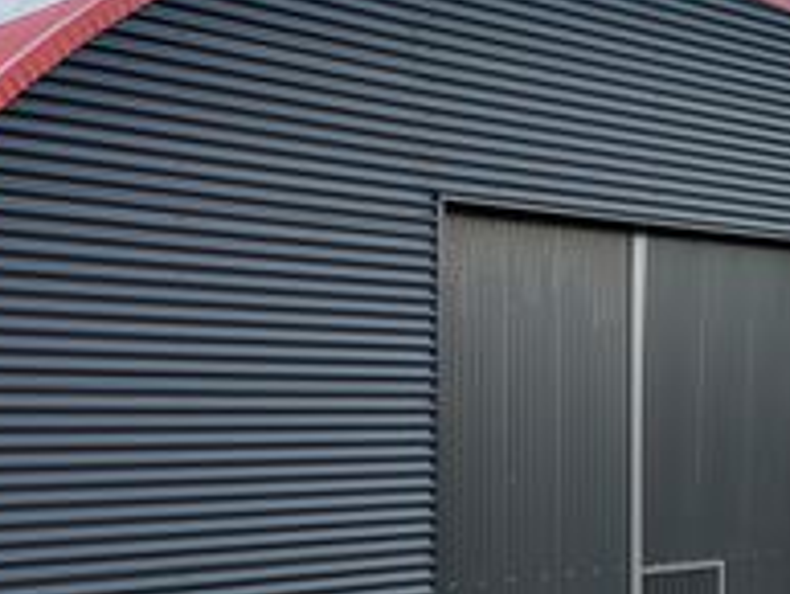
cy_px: 531
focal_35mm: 70
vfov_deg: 20.6
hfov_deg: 27.0
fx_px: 1599
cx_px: 111
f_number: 1.8
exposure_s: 1/50
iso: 64
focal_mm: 3.95
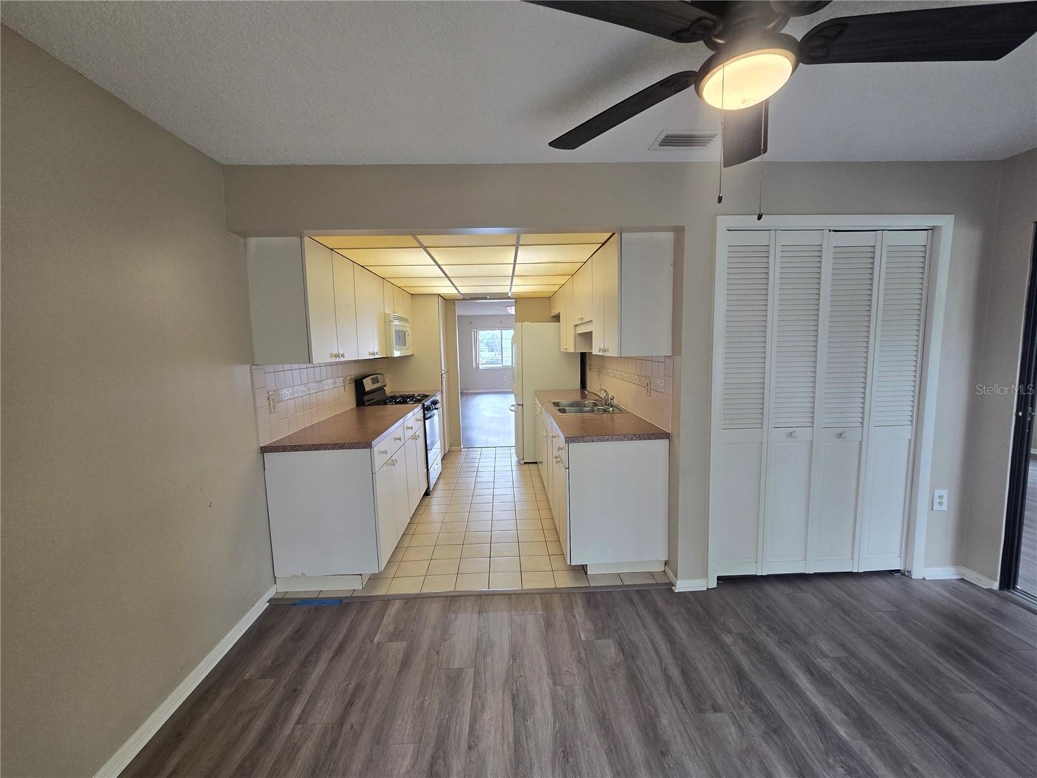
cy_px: 389
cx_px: 518
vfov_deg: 89.9
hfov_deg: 106.2
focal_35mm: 13
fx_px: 389
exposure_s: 1/60
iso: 80
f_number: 2.2
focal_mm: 2.2
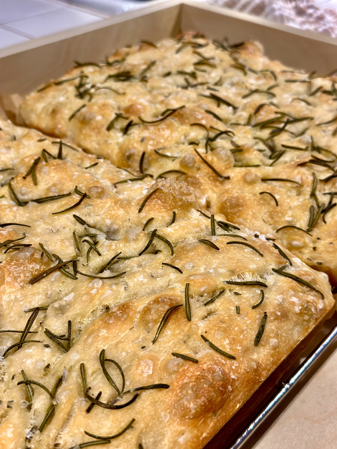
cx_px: 168
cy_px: 224
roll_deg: -2.3
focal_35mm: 48
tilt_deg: -33.9
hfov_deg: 30.3
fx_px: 623
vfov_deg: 39.7
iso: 100
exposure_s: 1/60
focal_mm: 6.86
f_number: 1.78
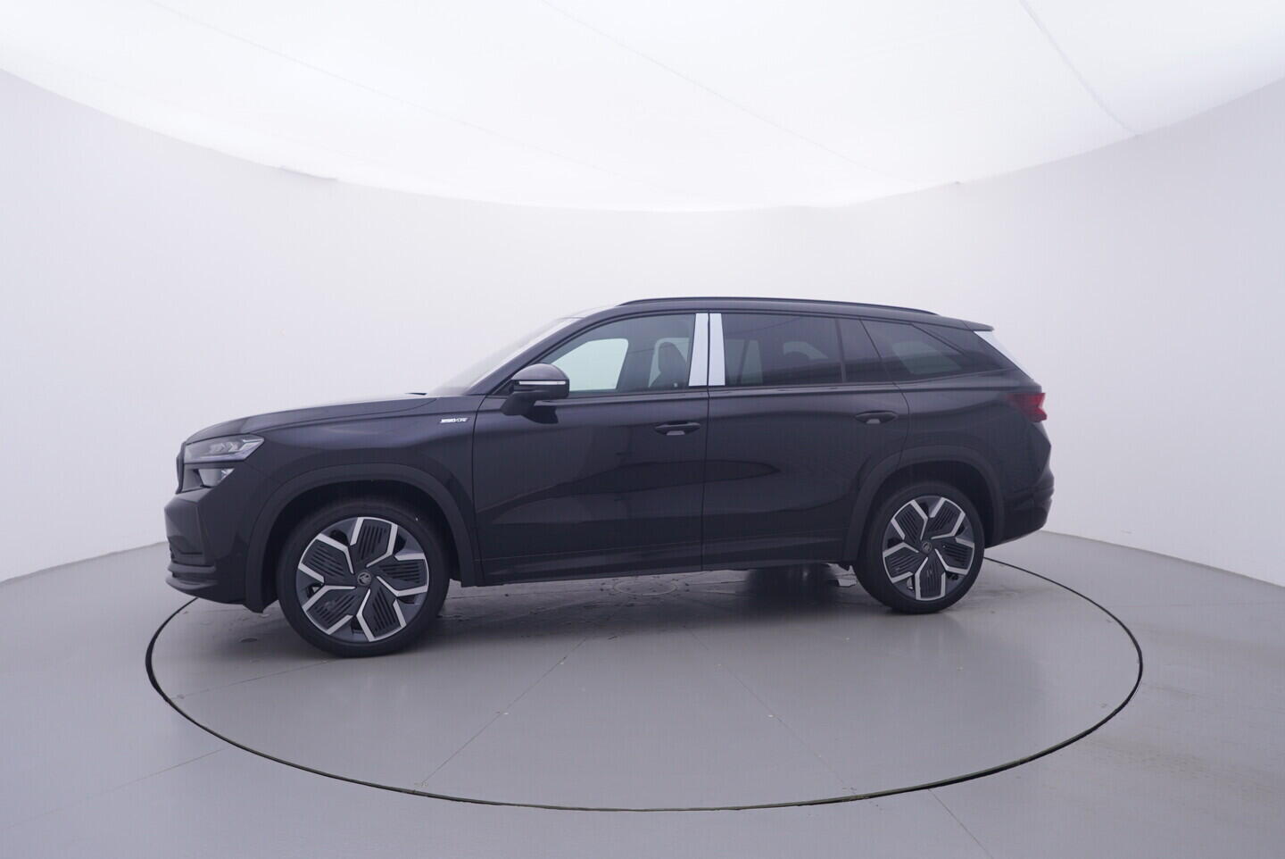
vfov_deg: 56.2
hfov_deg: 77.3
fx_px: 804
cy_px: 430
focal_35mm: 22
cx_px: 642
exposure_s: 1/80
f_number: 5
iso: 200
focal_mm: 15
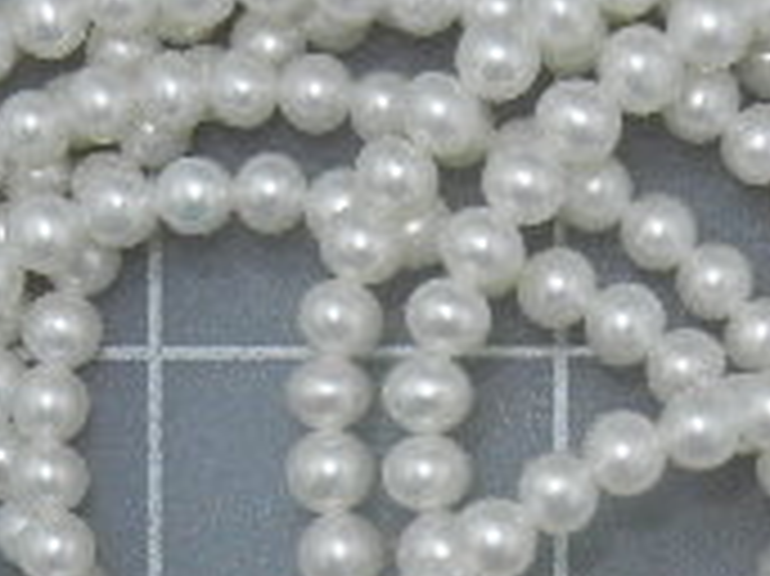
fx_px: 3245
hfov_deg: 13.5
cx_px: 630
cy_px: 603
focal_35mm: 146
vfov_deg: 10.1
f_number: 7.4
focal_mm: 7.1
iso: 800
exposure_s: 1/30
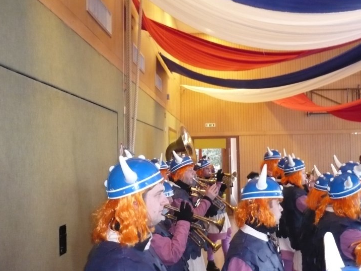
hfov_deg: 37.9
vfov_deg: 29.1
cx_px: 231
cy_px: 125
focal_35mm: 50
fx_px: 522
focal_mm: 5.8
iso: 400
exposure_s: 1/30
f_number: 2.8
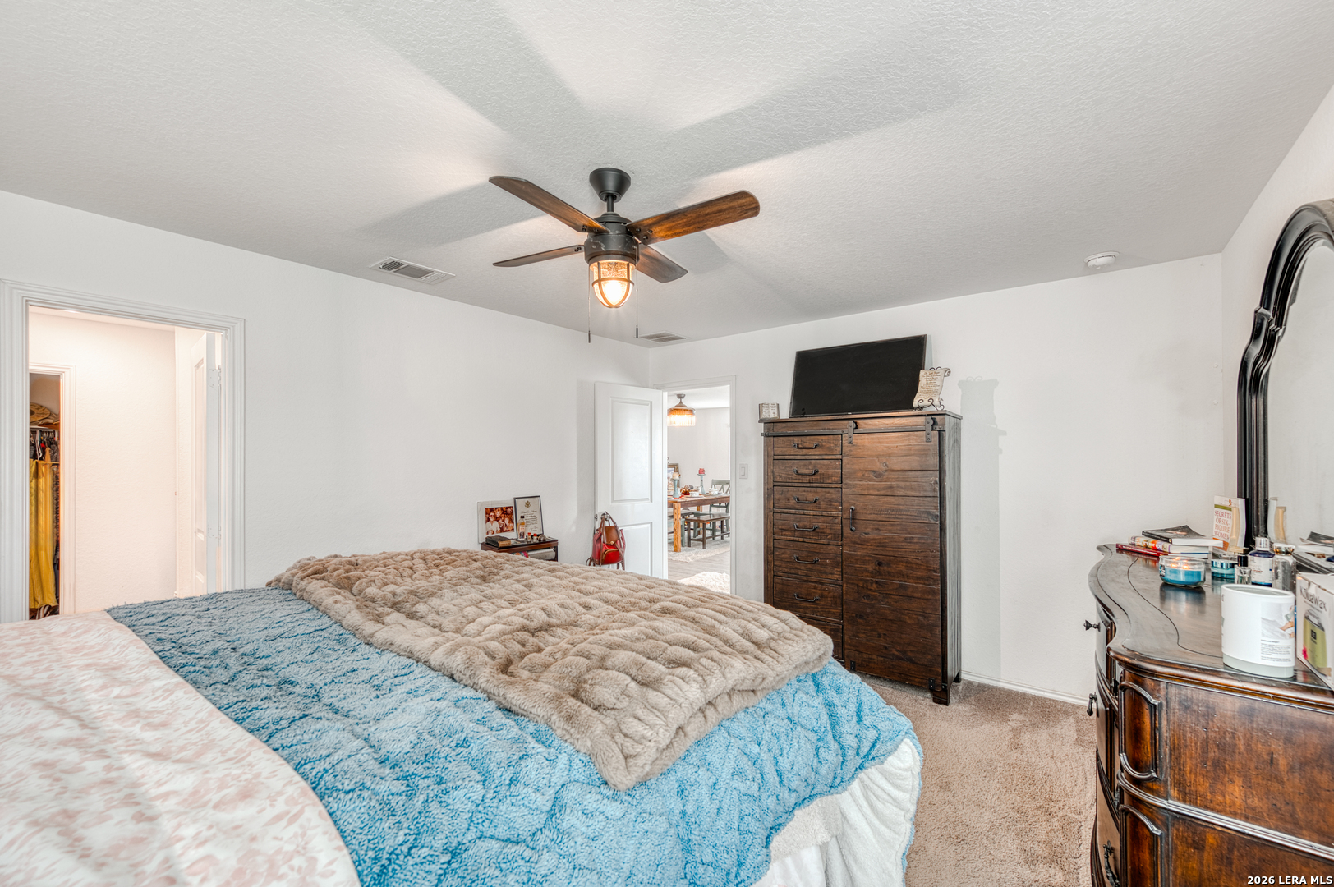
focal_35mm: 14
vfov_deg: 81.1
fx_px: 518
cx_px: 667
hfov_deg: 104.3
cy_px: 444
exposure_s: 1/3
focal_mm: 14
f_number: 8
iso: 200
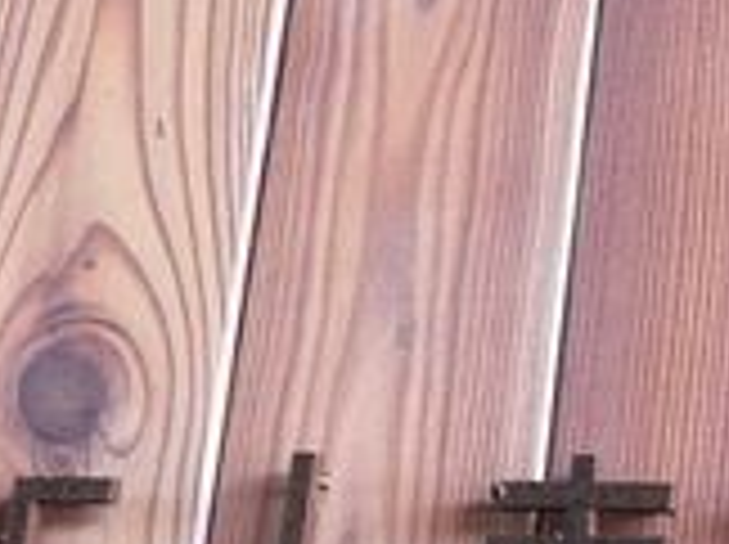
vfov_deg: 10.3
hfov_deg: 13.3
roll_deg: -3.4
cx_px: 1069
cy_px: -106
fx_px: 2965
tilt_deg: +22.1
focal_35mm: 141
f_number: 1.8
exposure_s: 1/30
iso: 32
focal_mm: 4
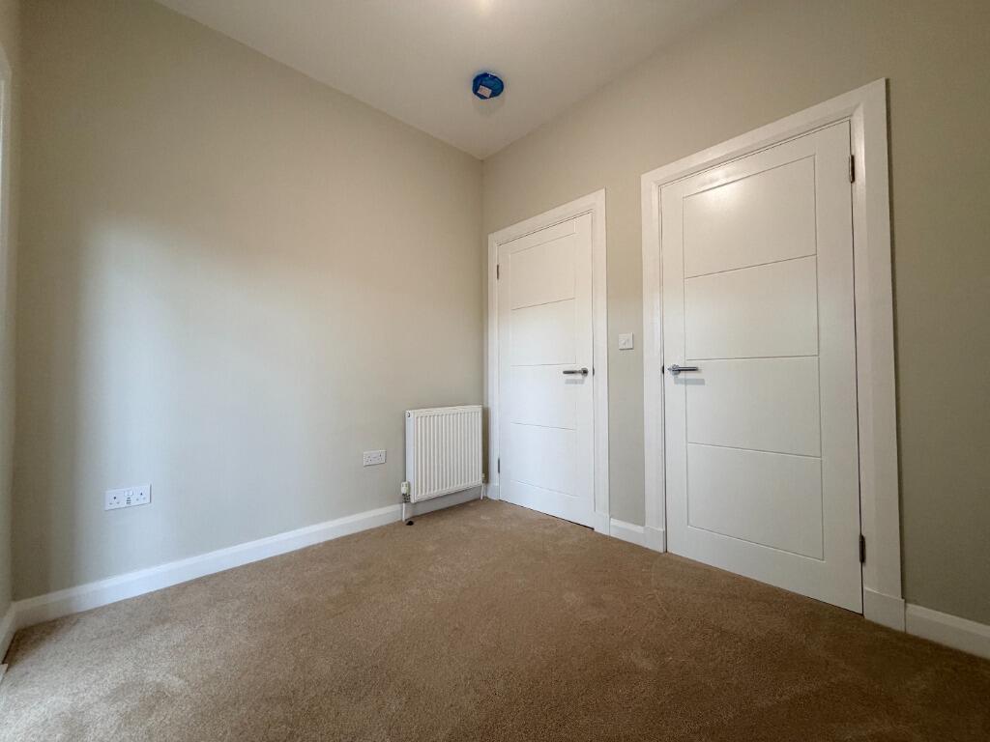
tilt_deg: +2.2
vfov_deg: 85.7
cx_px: 495
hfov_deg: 102.1
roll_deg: +0.7
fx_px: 400
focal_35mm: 14
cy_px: 371
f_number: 2.2
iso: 160
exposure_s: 1/50
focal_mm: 2.22
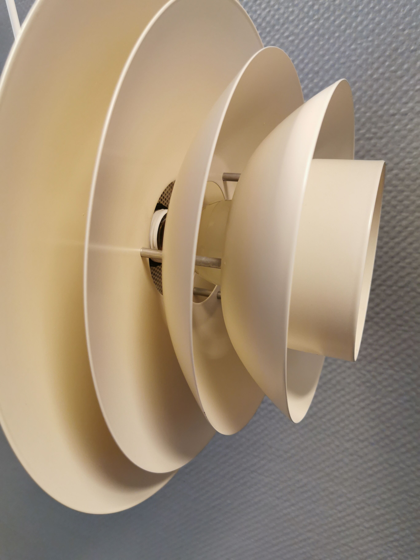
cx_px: 210
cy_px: 280
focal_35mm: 27
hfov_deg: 51.4
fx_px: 437
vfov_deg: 65.3
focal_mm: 5.56
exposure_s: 1/50
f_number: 1.6
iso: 125
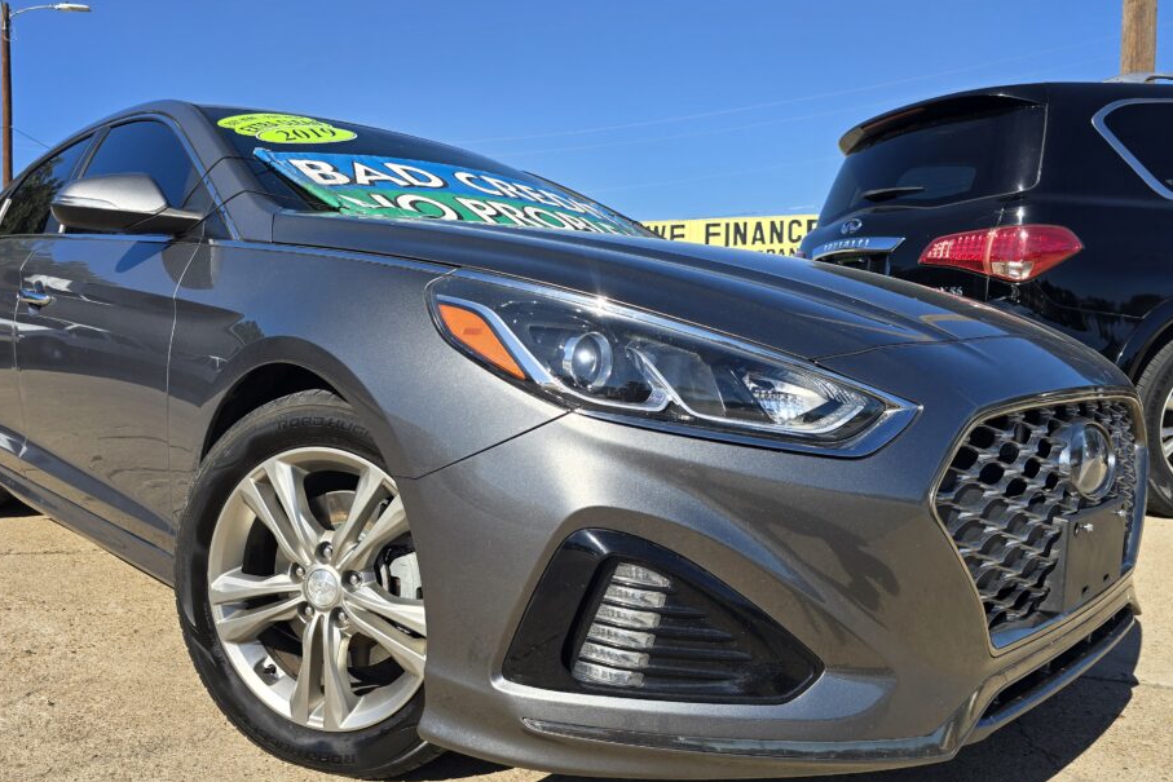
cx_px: 544
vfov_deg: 47.9
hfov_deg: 67.3
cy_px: 385
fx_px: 880
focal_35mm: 27
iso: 12
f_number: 1.7
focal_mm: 6.3
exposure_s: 1/677
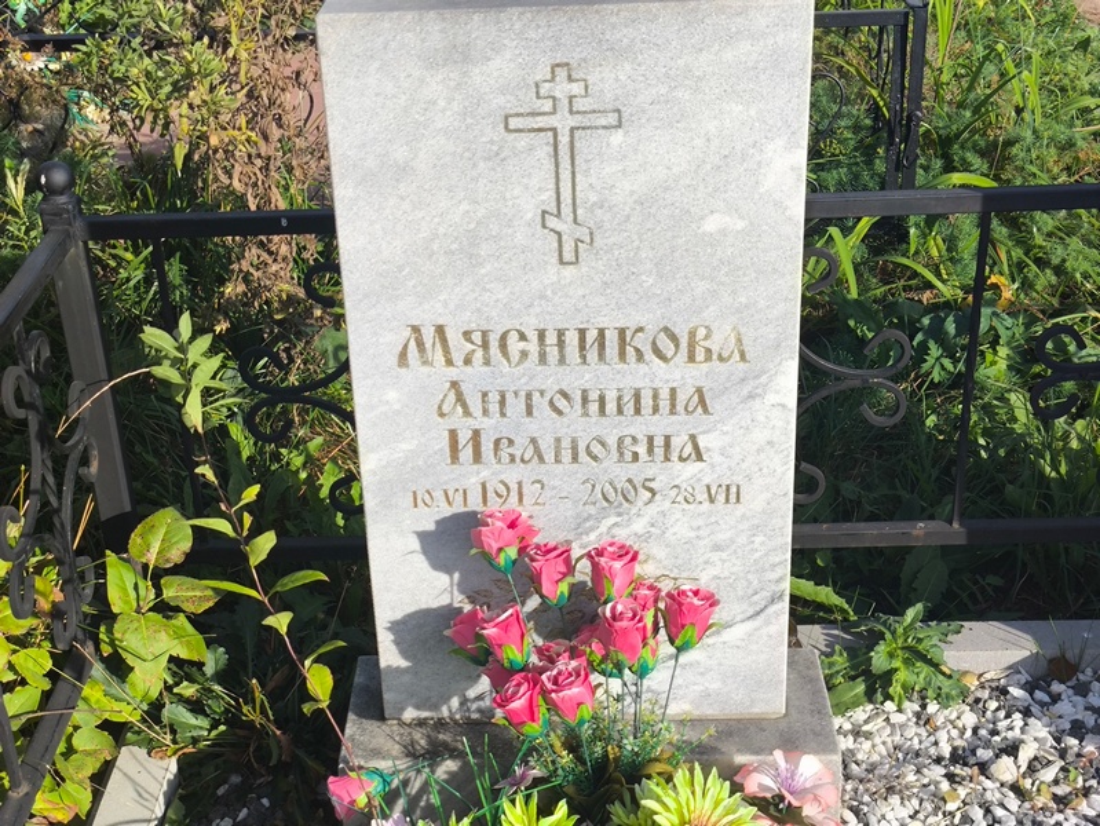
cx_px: 550
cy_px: 413
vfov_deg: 29.1
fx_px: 1590
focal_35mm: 50
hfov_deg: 38.2
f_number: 1.7
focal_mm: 4.71
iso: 50
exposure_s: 1/877
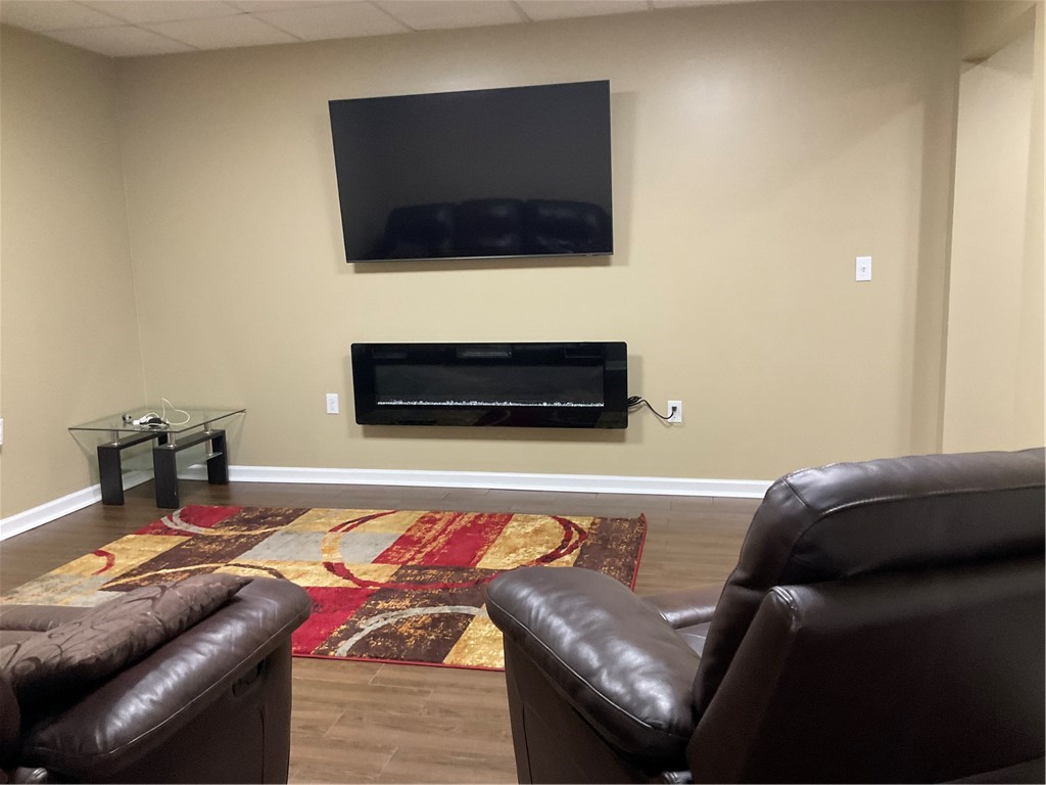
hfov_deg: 61.7
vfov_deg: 48.2
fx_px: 876
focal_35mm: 29
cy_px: 392
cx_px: 523
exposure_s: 1/60
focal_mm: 3
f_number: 1.8
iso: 200
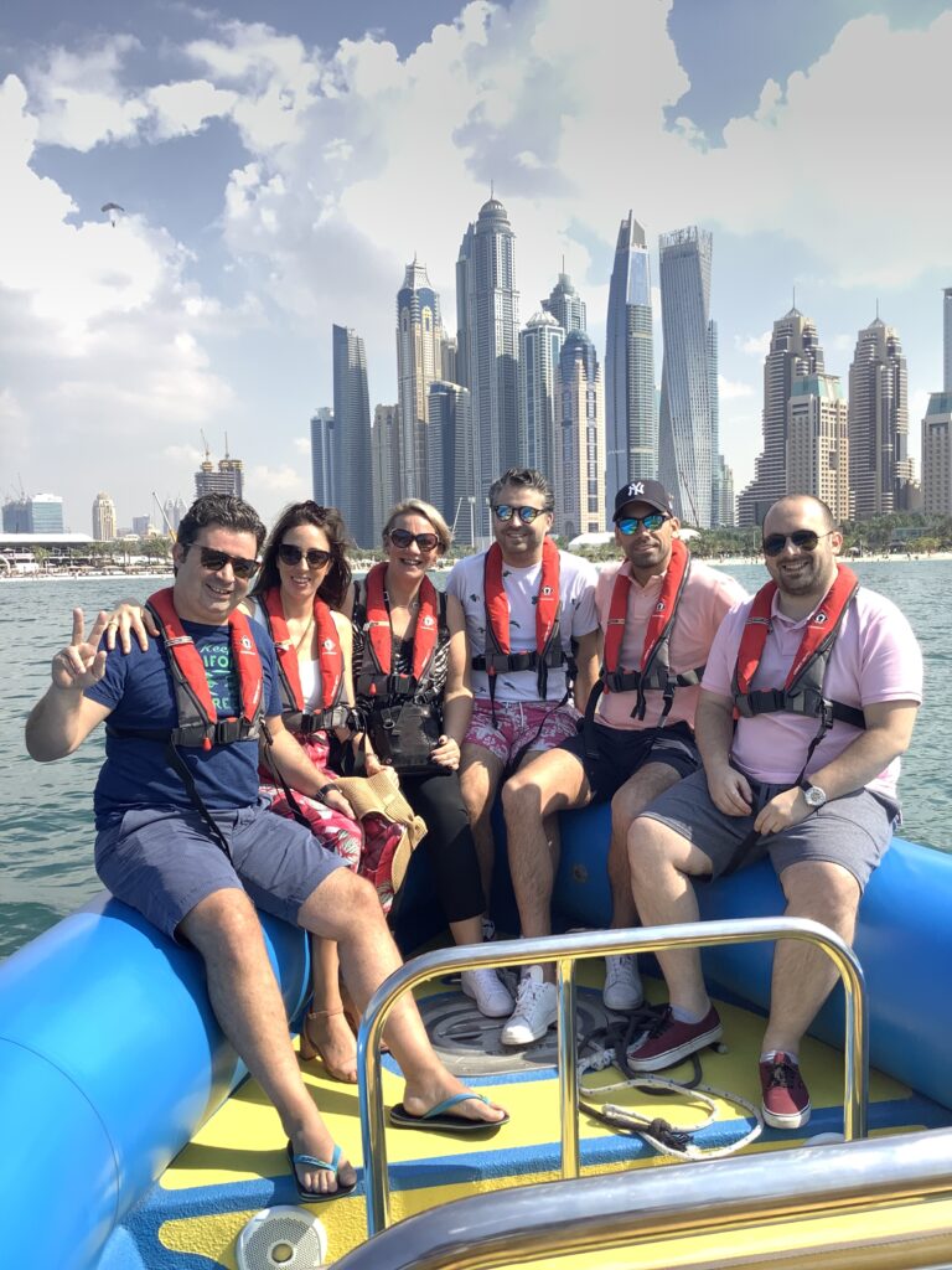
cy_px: 635
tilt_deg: -2.3
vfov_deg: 58.4
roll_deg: +1.5
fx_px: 1137
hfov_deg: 45.4
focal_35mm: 31
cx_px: 476
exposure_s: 1/741
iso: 25
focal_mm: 3.3
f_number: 2.4
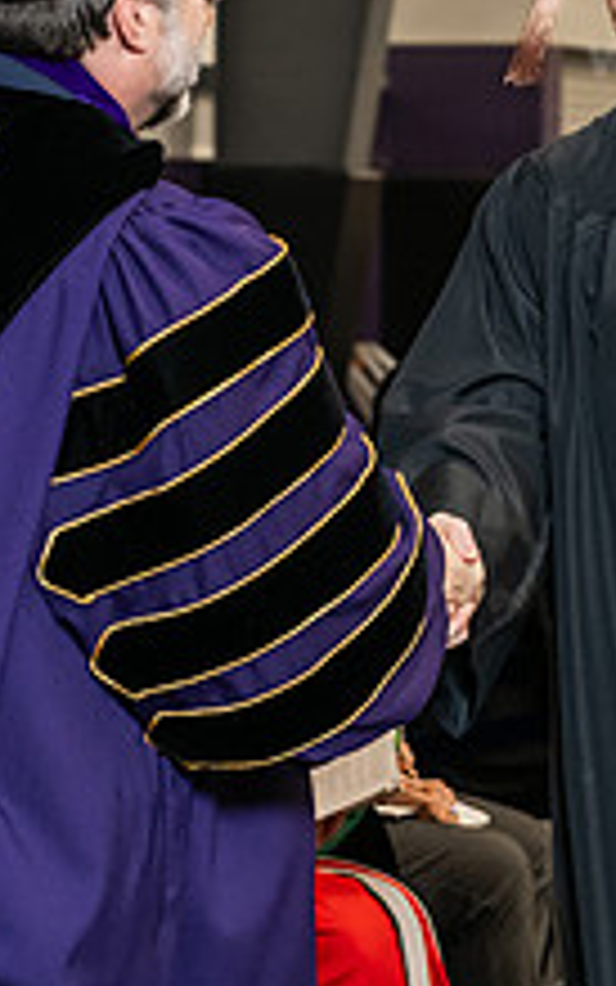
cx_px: 382
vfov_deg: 11.0
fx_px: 5073
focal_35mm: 189
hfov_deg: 6.9
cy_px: 151
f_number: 5
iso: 2500
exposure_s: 1/200
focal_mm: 70
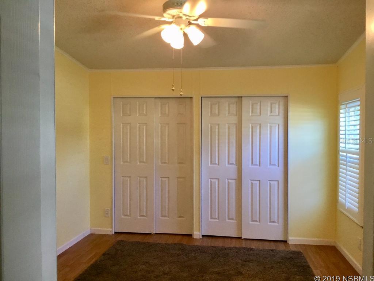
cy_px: 140
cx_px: 187
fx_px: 335
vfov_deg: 45.4
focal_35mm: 31
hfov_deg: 58.4
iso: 40
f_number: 2.4
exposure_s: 1/30
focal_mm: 3.3
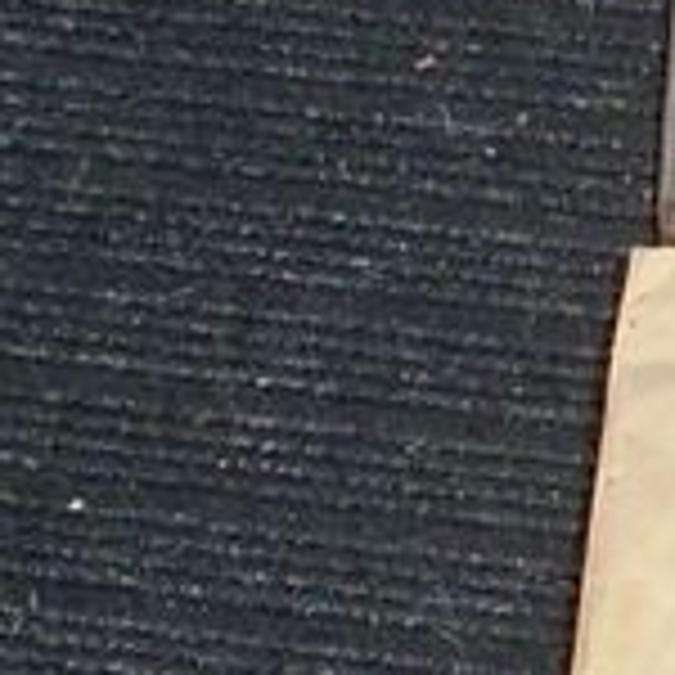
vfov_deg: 7.8
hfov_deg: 7.5
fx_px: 4942
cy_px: 468
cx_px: 1382
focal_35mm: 224
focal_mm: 6.3
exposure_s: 1/45
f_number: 3
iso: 100
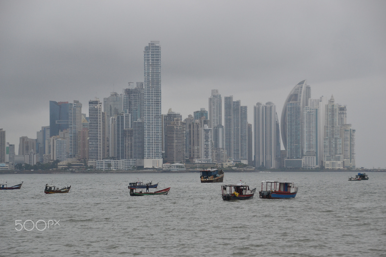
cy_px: 128
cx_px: 193
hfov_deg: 16.1
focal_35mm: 128
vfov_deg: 10.7
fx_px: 1367
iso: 800
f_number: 5.6
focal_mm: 85
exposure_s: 1/400
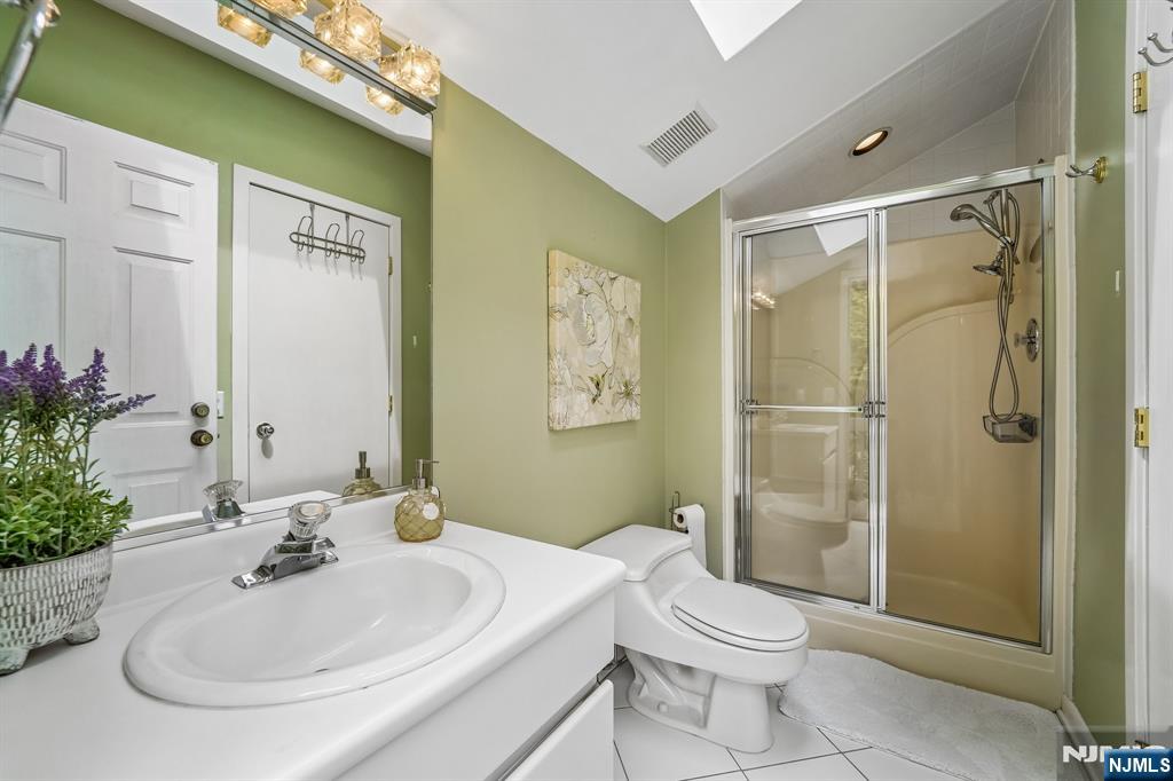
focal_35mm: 14
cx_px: 586
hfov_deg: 104.3
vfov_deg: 81.2
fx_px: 456
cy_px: 390
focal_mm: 14
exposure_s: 1/160
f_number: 8
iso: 400
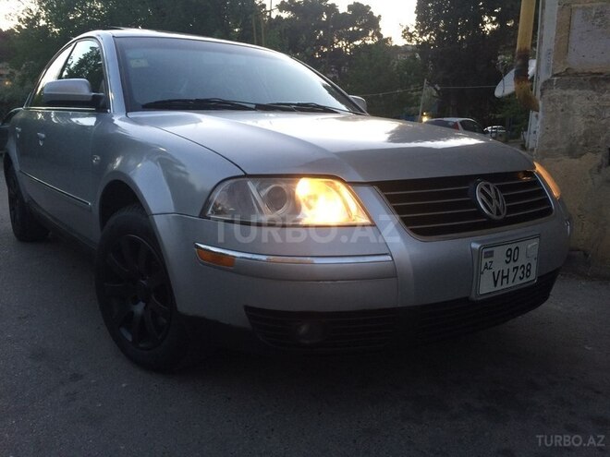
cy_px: 228
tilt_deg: -12.3
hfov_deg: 61.7
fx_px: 511
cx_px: 305
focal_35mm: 29
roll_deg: -0.2
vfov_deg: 48.2
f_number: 2.2
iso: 125
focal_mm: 4.15
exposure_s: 1/33
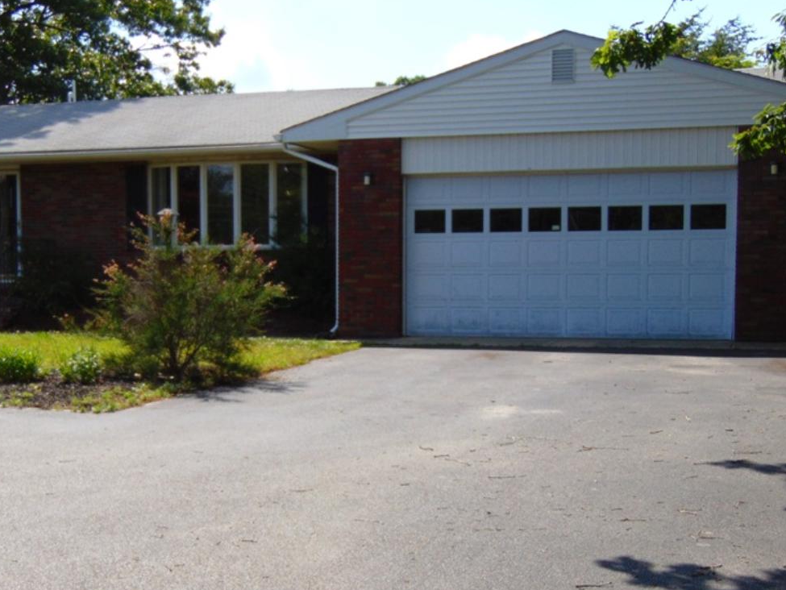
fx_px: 1408
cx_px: 312
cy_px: 392
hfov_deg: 31.1
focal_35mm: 62
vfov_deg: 23.6
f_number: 8.7
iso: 80
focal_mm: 7.6
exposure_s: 1/800
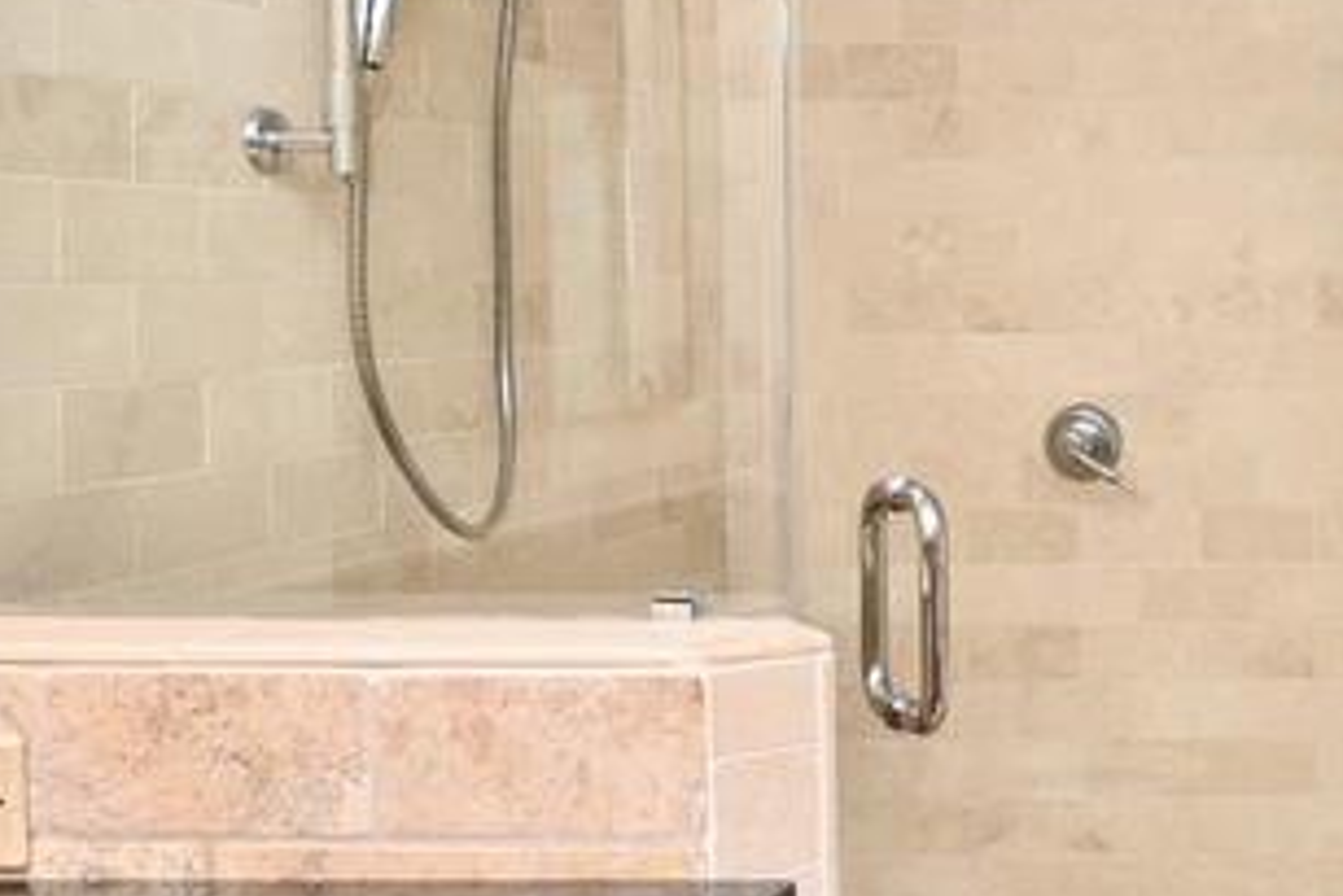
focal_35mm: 50
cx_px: 1522
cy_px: 243
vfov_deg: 26.7
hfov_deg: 33.7
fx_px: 1866
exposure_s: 1/13
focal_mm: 10
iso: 320
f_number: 7.1
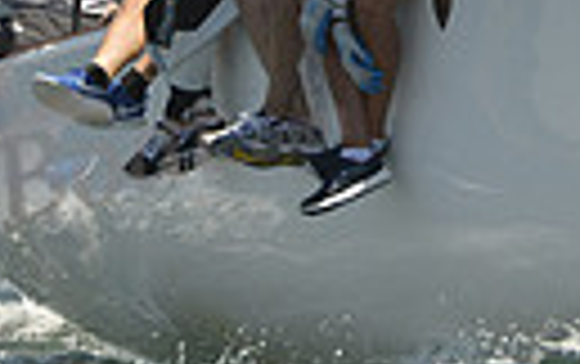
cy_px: -110
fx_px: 14482
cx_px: 584
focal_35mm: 915
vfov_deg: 1.4
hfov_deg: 2.3
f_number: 8
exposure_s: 1/1600
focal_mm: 200
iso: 280
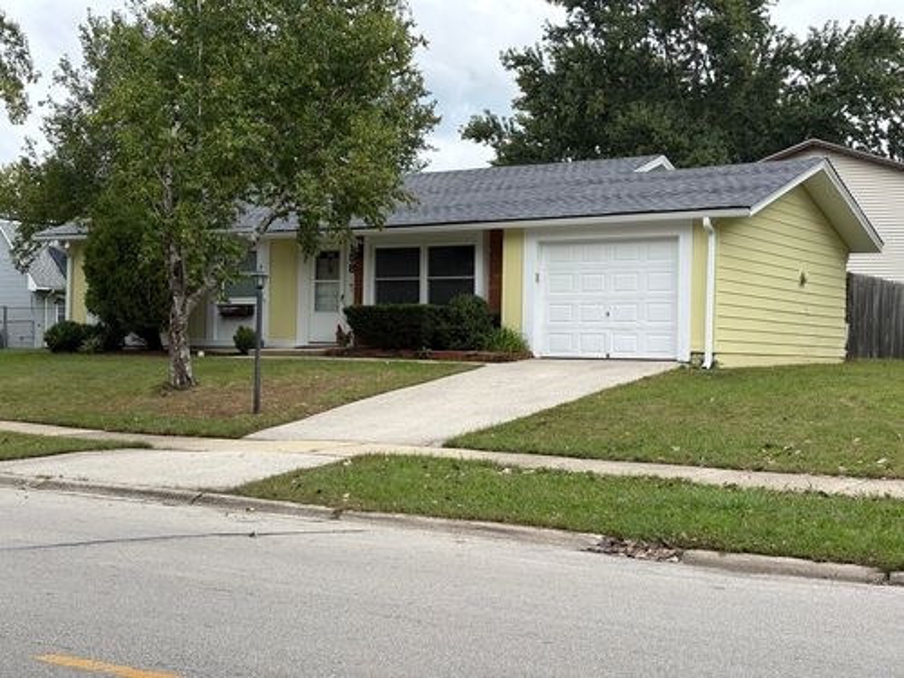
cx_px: 452
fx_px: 1358
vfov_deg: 28.0
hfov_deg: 36.8
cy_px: 339
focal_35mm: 52
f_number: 1.6
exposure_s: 1/1901
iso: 50
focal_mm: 5.96
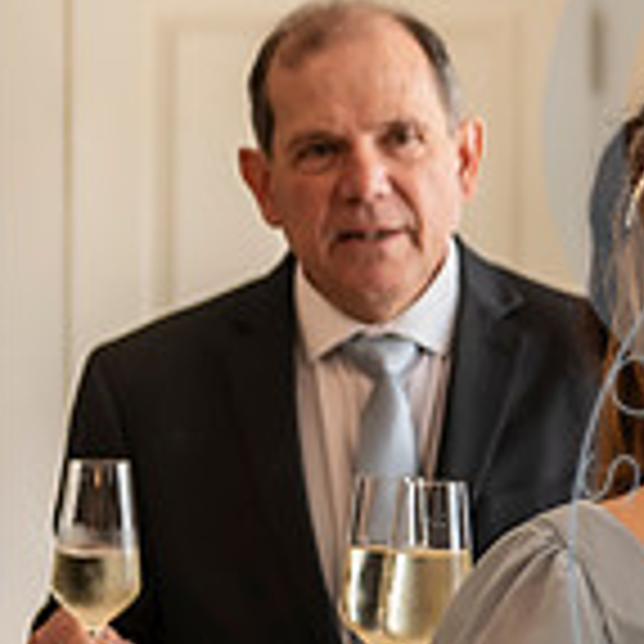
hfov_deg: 7.0
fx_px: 5073
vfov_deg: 7.3
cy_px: 182
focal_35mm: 241
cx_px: 1256
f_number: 2.8
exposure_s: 1/160
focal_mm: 70
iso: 400
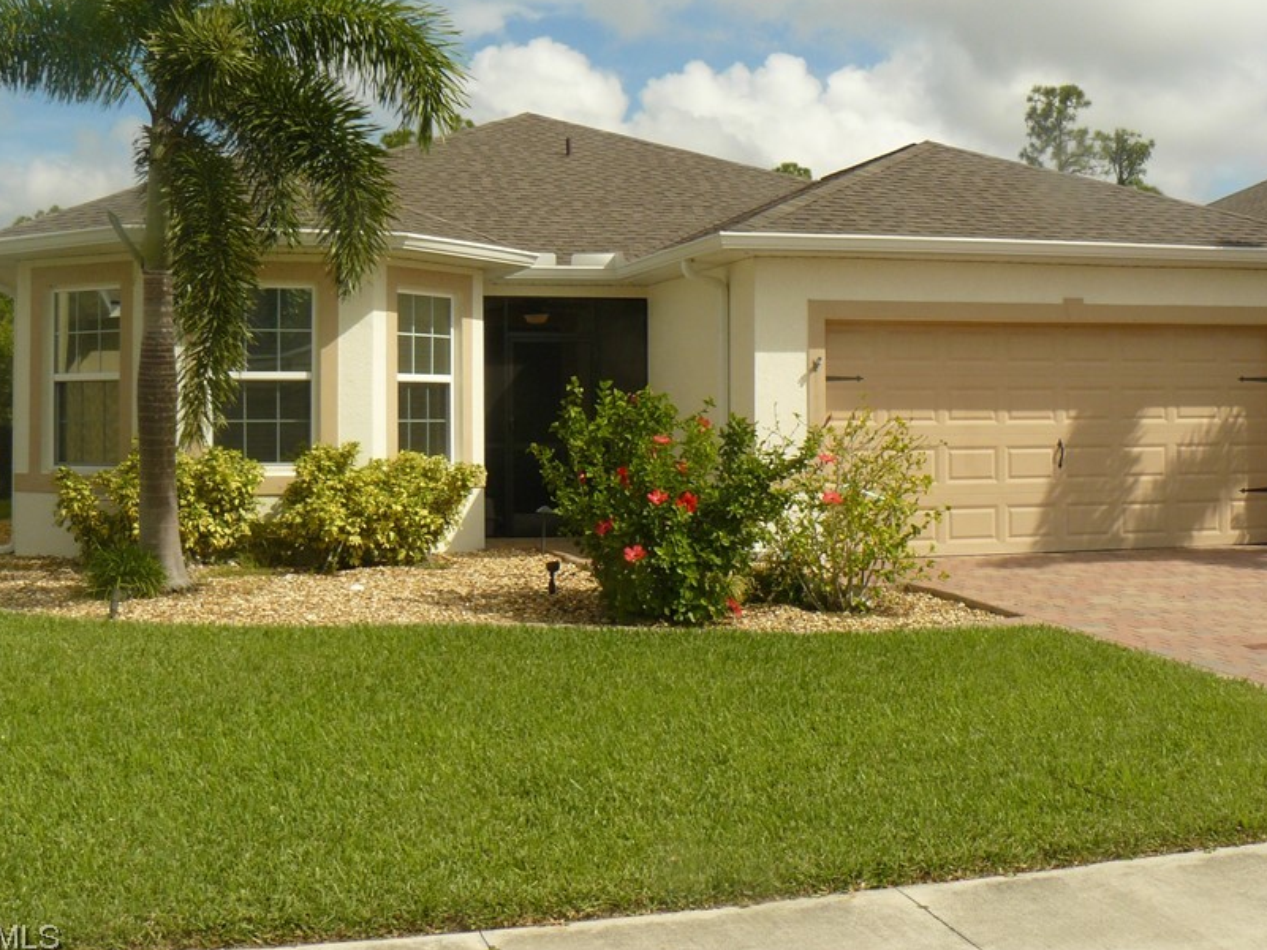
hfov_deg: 41.2
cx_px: 679
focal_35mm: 46
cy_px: 357
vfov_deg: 31.4
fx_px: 1684
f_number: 7.1
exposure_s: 1/400
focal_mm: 6
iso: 100
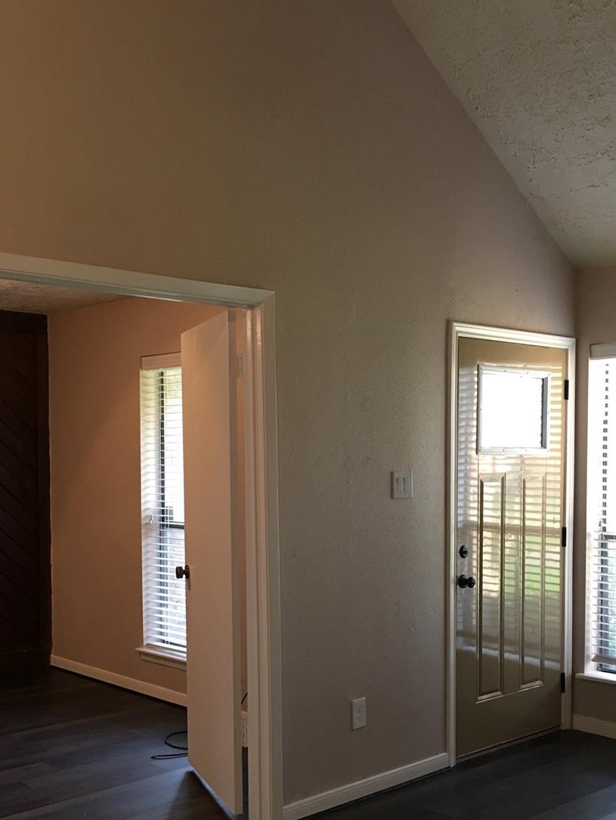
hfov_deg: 35.1
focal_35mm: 41
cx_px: 294
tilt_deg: -1.7
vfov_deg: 45.6
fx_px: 972
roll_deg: +0.2
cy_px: 486
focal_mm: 4.15
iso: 50
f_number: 2.2
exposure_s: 1/15
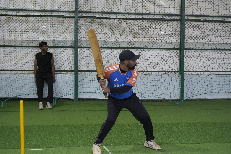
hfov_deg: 30.1
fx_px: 430
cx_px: 112
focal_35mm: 67
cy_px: 76
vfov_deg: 20.3
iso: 1600
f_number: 5.6
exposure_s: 1/200
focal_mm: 42
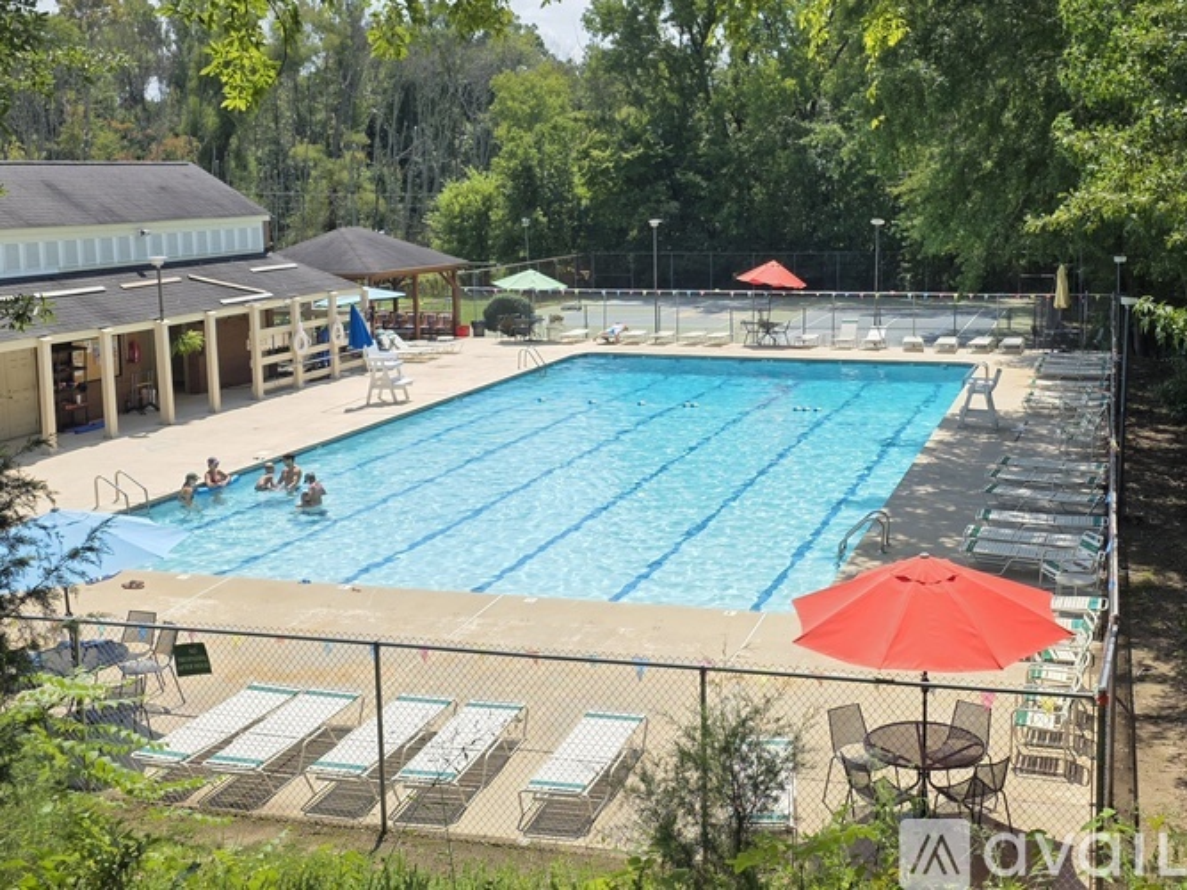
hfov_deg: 73.9
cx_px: 594
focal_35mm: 23
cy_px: 445
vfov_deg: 58.9
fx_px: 789
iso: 80
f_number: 1.7
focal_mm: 6.3
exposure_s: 1/5000
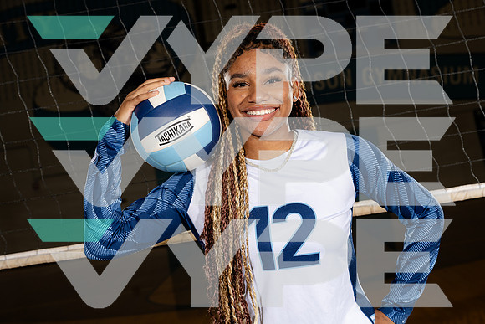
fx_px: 755
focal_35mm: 56
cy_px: 162
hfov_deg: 35.6
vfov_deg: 24.2
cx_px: 242
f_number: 5.6
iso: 250
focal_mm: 56
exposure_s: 1/250
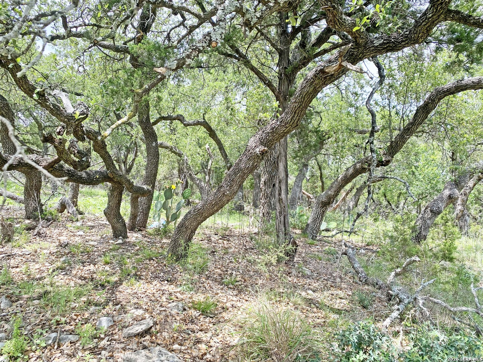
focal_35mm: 26
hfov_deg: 67.3
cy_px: 181
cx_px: 242
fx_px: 363
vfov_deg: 53.1
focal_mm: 4.25
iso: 32
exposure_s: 1/698
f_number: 1.8
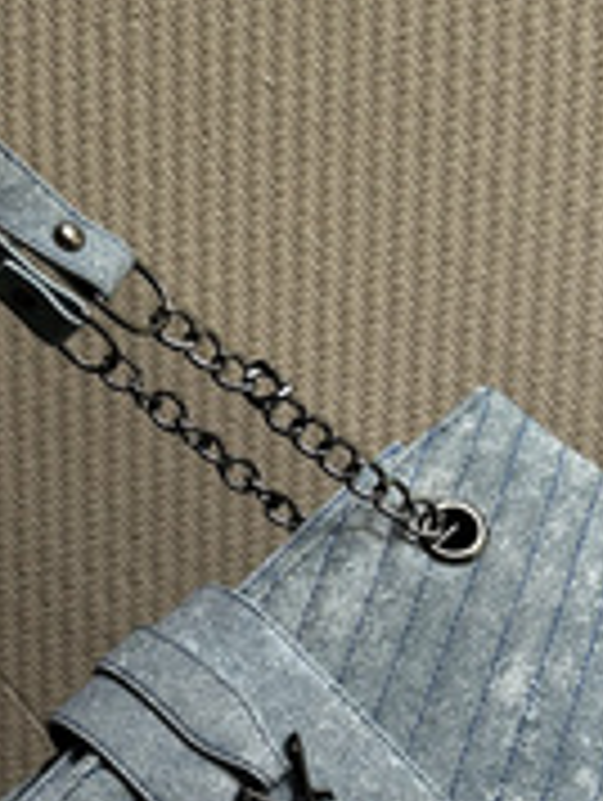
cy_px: 626
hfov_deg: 20.1
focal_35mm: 73
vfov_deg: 26.2
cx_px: 173
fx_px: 1691
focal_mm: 5.7
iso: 100
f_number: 1.5
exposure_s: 1/121
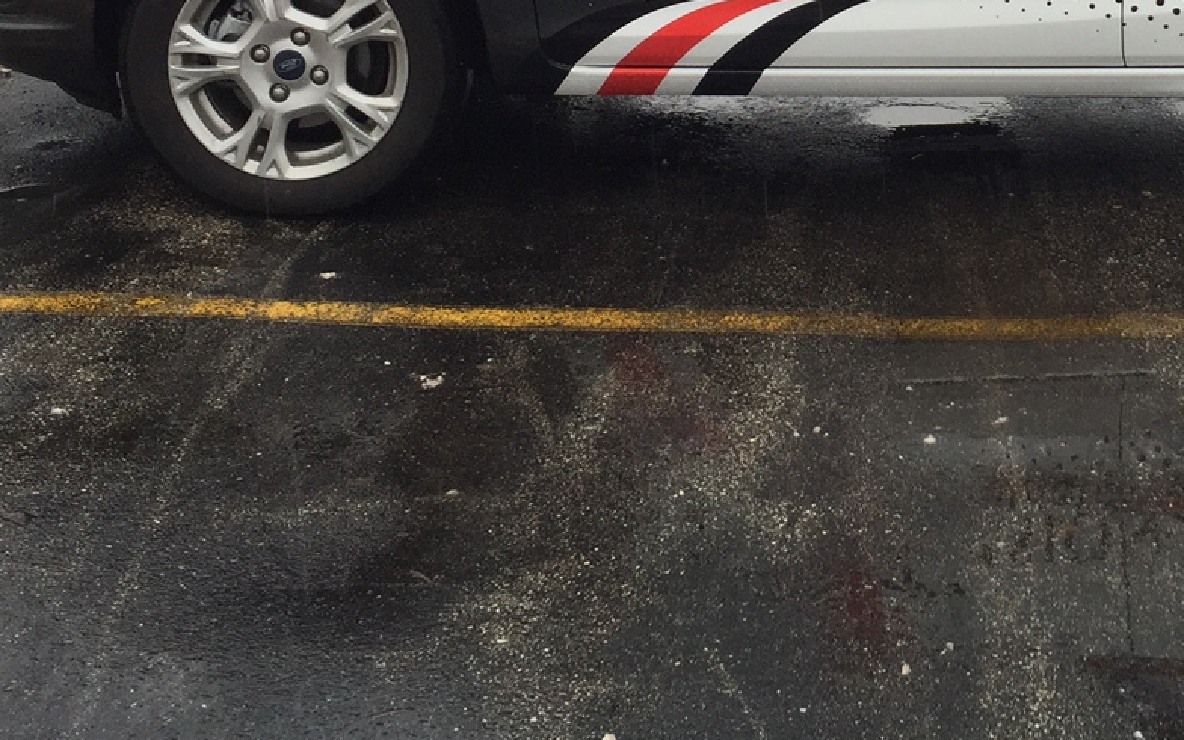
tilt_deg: -8.4
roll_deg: +0.0
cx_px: 933
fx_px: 2065
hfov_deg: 31.2
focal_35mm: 64
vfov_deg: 19.2
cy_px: -128
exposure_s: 1/120
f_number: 2.2
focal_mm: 4.15
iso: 32
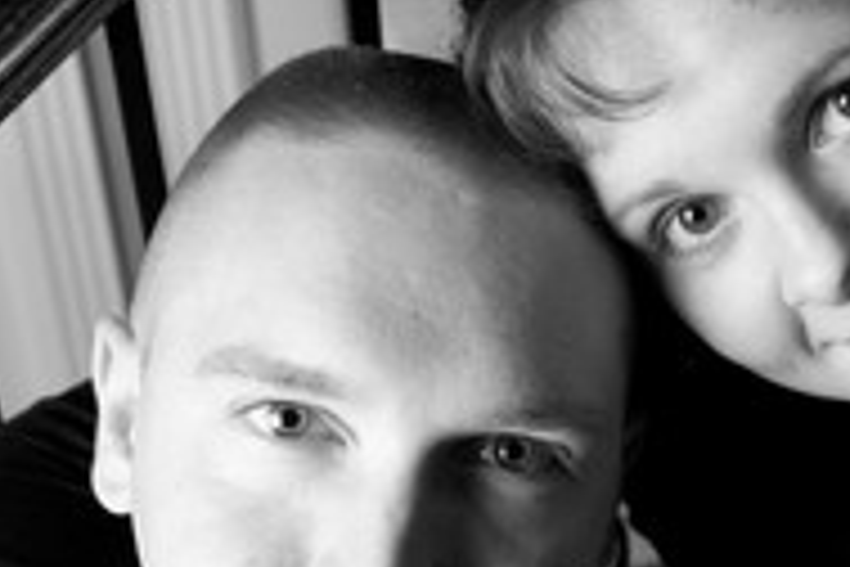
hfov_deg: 26.2
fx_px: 1794
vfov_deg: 17.9
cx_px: 679
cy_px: 324
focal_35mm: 76
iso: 250
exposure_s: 1/250
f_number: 2.8
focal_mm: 24
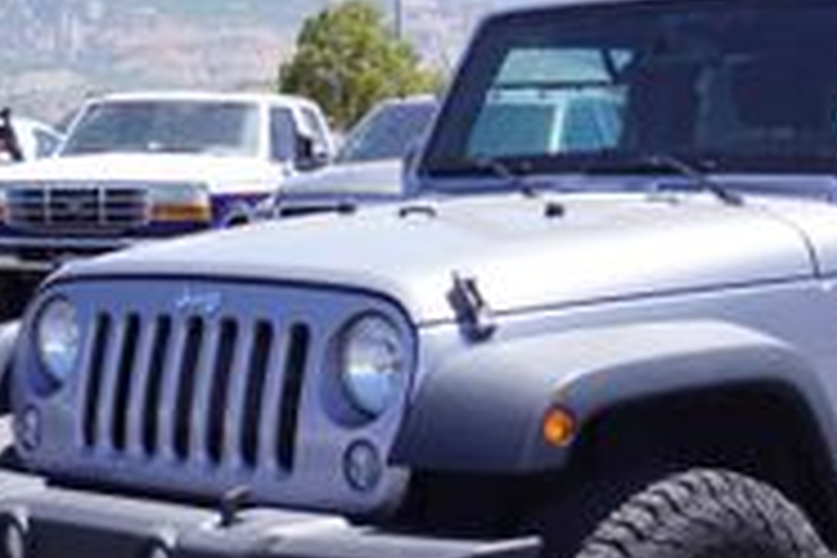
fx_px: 2255
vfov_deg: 14.0
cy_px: 470
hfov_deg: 20.8
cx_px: 652
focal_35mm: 97
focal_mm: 30
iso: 100
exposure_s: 1/100
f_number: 9
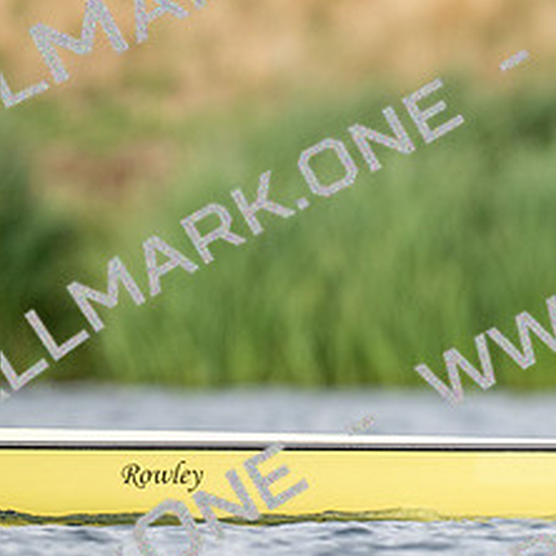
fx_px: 36289
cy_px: 413
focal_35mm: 1997
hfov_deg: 0.9
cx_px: 724
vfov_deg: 0.9
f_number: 4
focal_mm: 600
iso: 220
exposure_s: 1/2500
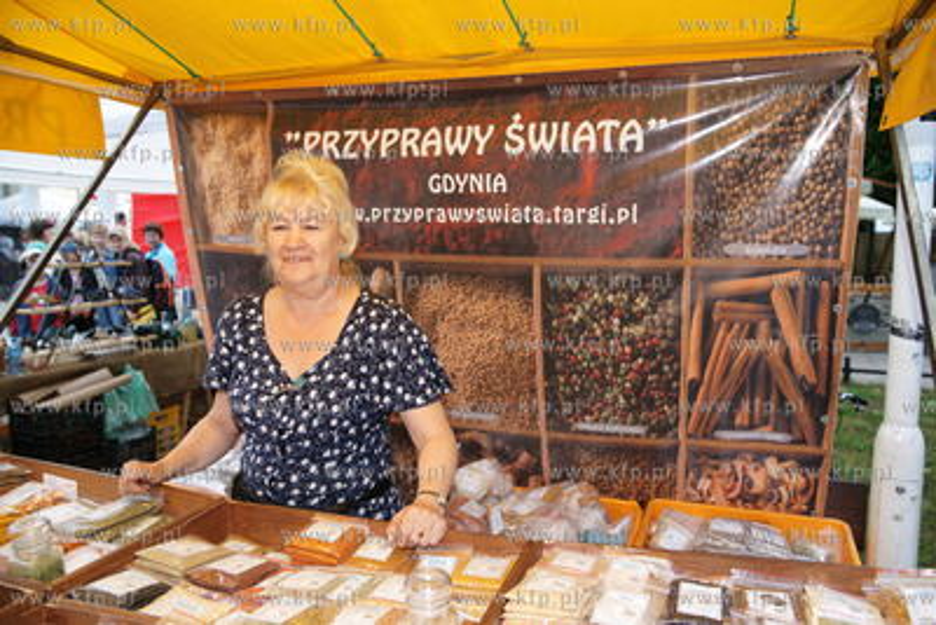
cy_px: 312
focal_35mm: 28
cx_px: 468
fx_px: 728
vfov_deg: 46.4
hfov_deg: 65.5
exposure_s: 1/250
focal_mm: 28
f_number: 4
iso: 320
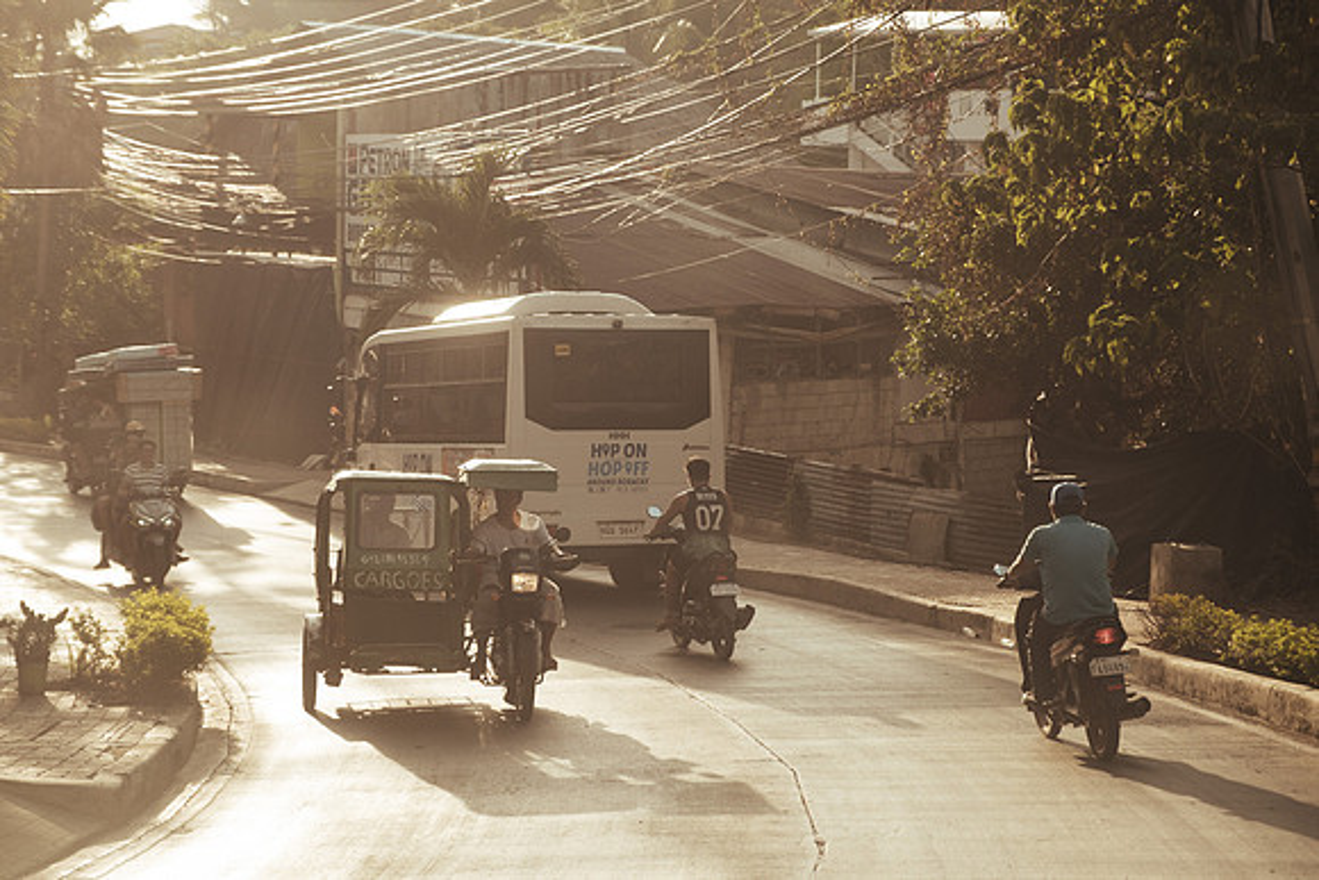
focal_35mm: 85
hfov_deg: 23.9
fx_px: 3113
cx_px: 675
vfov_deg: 16.1
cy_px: 450
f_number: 3.2
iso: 400
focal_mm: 55
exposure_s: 1/640
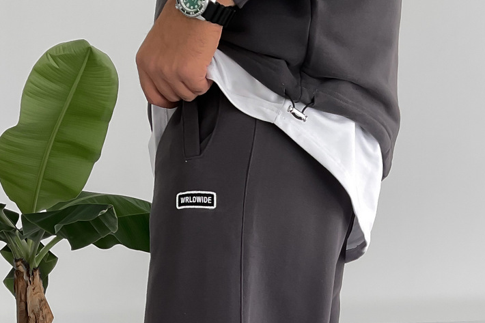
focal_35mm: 68
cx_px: 290
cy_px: 492
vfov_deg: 17.8
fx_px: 916
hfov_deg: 29.6
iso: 20
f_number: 1.8
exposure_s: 1/120
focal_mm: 3
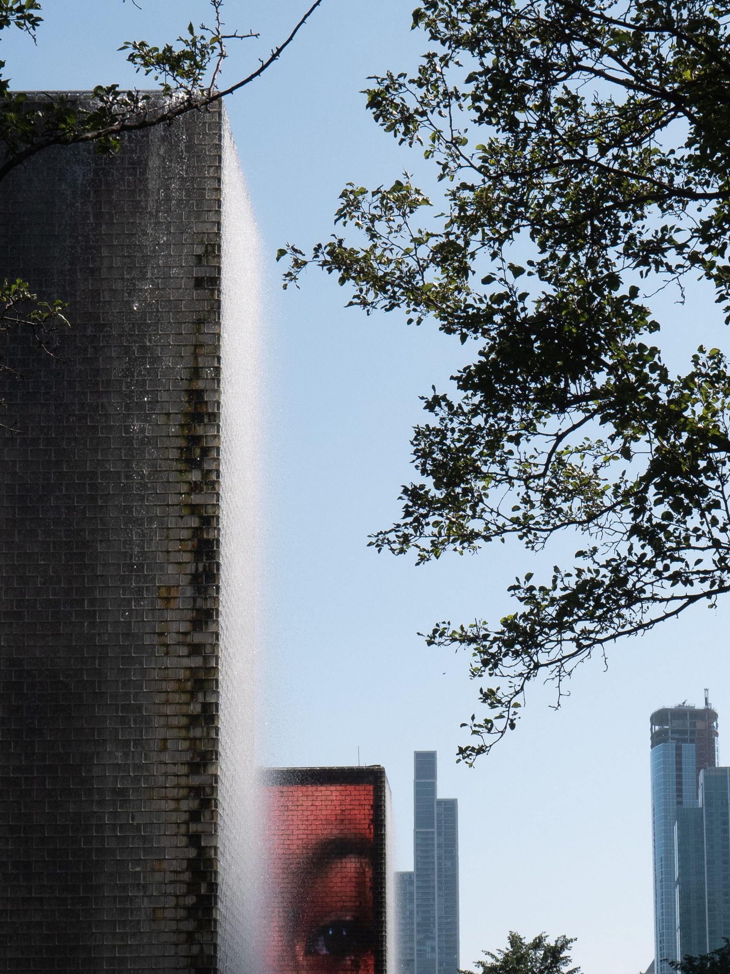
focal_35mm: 110
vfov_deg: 17.8
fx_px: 3093
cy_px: 630
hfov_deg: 13.4
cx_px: 539
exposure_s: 1/800
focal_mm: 25
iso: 200
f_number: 7.1
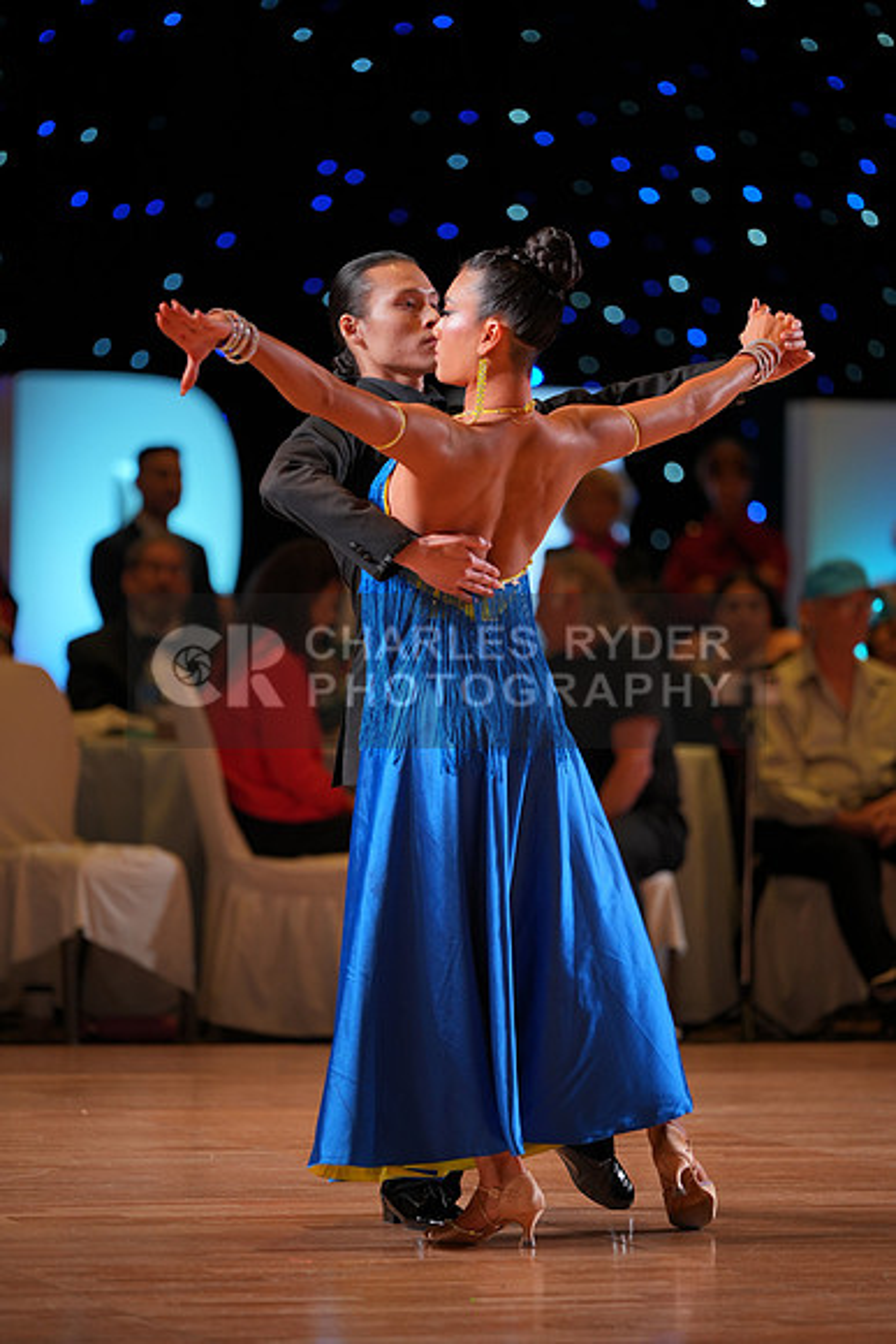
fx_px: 6529
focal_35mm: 175
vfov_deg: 11.7
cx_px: 448
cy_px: 672
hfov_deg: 7.9
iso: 500
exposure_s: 1/320
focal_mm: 175
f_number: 2.8
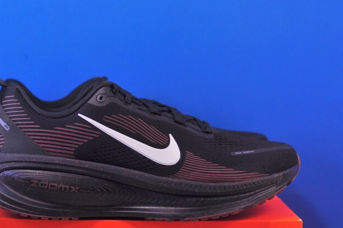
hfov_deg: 21.0
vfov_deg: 14.1
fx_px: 923
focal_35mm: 97
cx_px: 127
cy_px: 102
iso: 250
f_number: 2.5
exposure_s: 1/320
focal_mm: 50
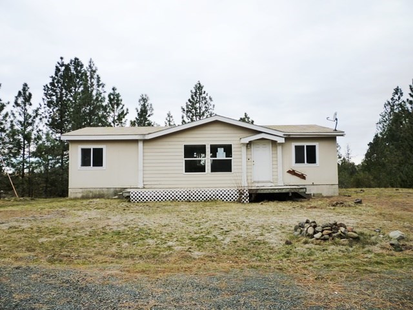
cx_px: 206
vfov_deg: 48.2
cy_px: 155
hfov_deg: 61.7
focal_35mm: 29
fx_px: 346
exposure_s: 1/250
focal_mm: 5.2
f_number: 3.3
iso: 125
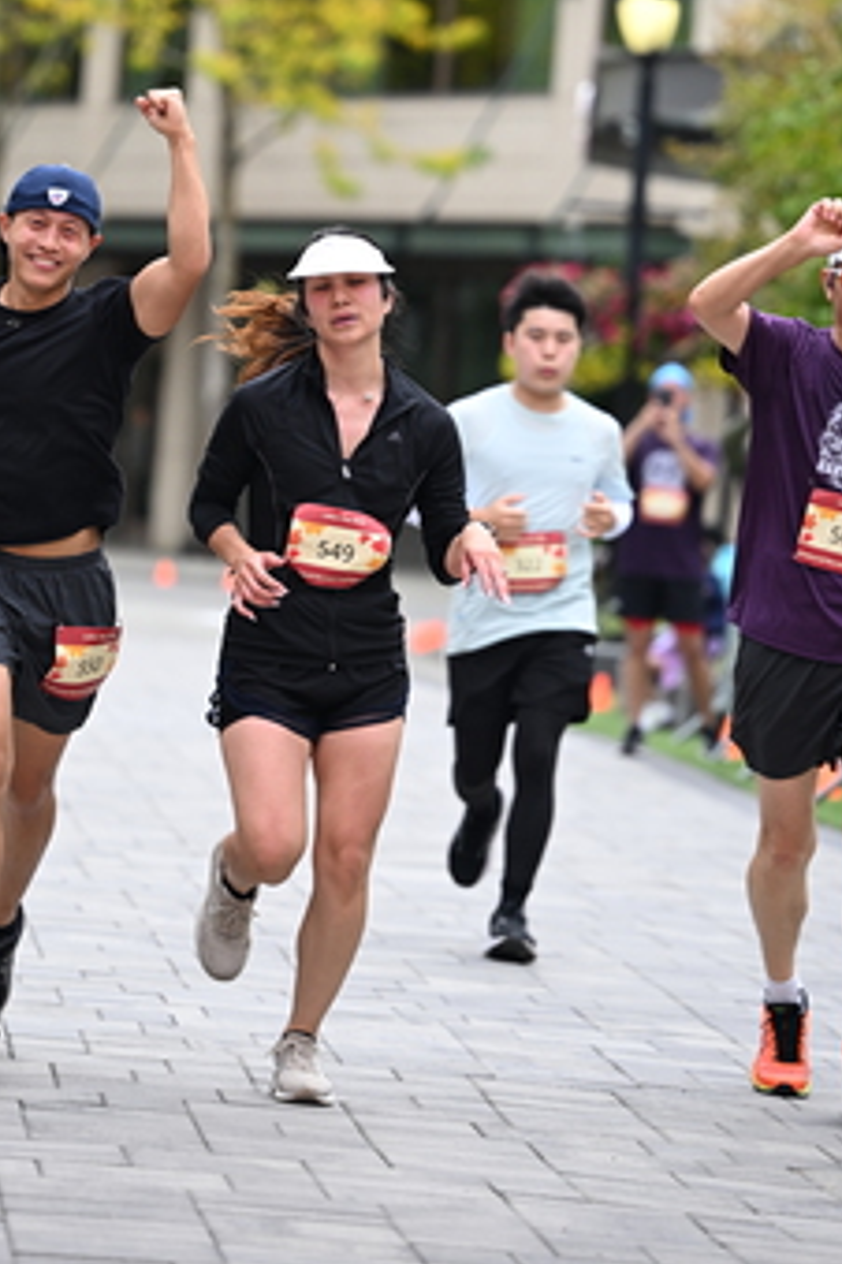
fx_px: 7683
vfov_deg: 9.4
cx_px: 296
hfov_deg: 6.3
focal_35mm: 219
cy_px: 324
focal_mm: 135
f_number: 2.8
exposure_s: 1/2500
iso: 640
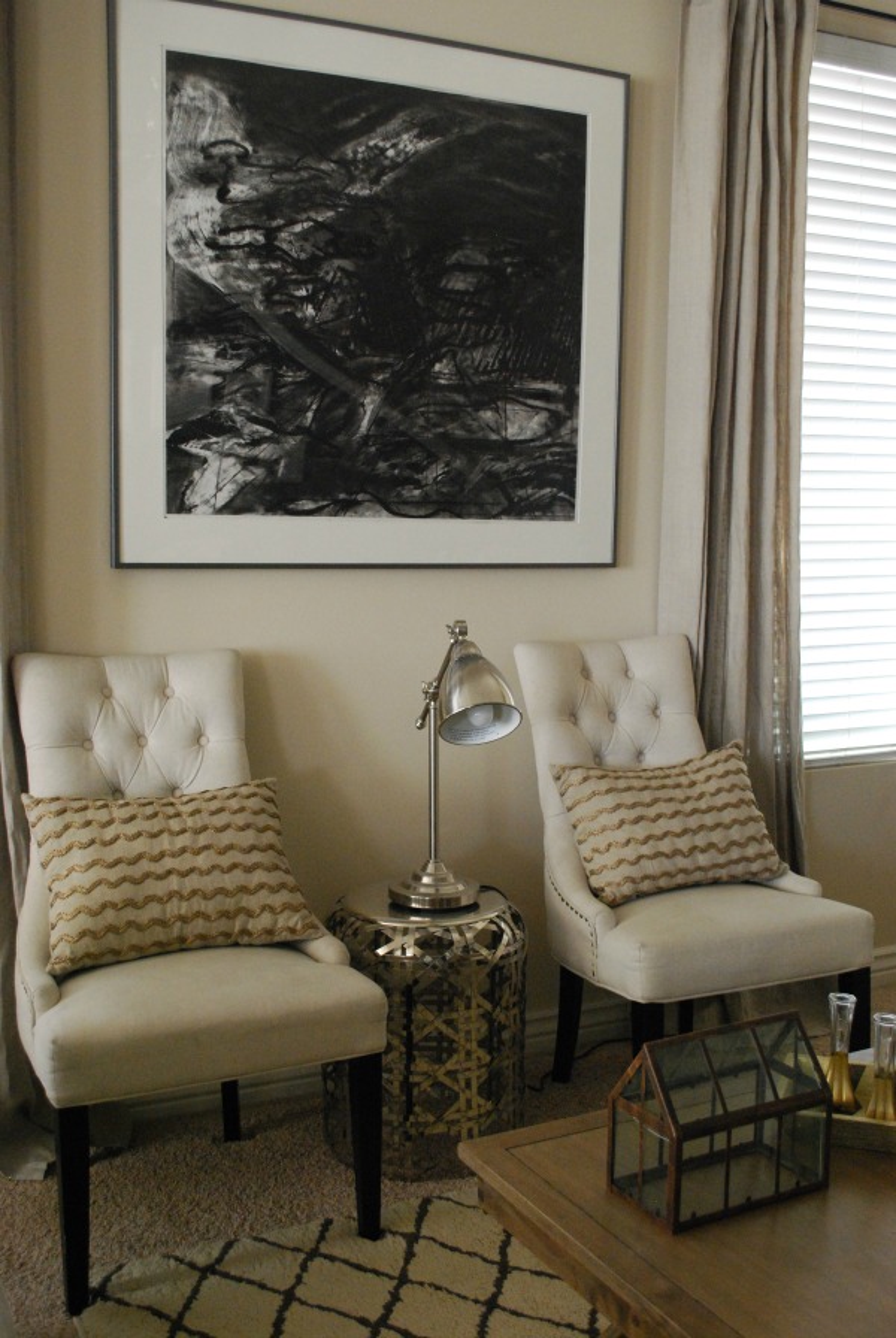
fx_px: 1340
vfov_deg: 53.1
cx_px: 448
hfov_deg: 37.0
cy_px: 669
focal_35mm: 36
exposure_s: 1/80
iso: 1600
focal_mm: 24
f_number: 4.2
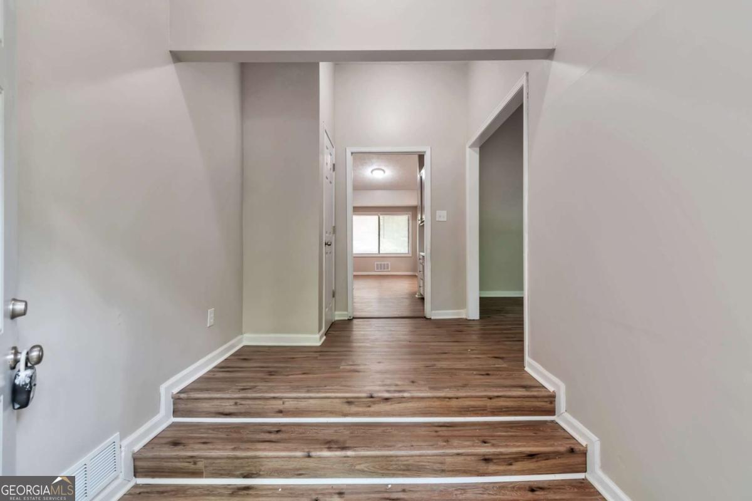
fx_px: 313
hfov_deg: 100.4
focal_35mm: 15
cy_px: 250
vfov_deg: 77.3
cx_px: 376
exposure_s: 1/3
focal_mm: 10
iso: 100
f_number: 6.3
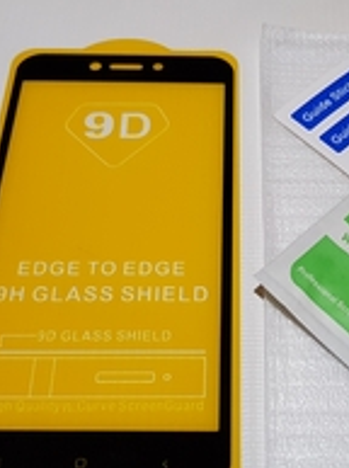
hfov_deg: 26.6
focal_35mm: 54
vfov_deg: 35.5
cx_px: 267
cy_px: 267
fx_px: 728
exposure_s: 1/50
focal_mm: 4.2
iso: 100
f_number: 1.7
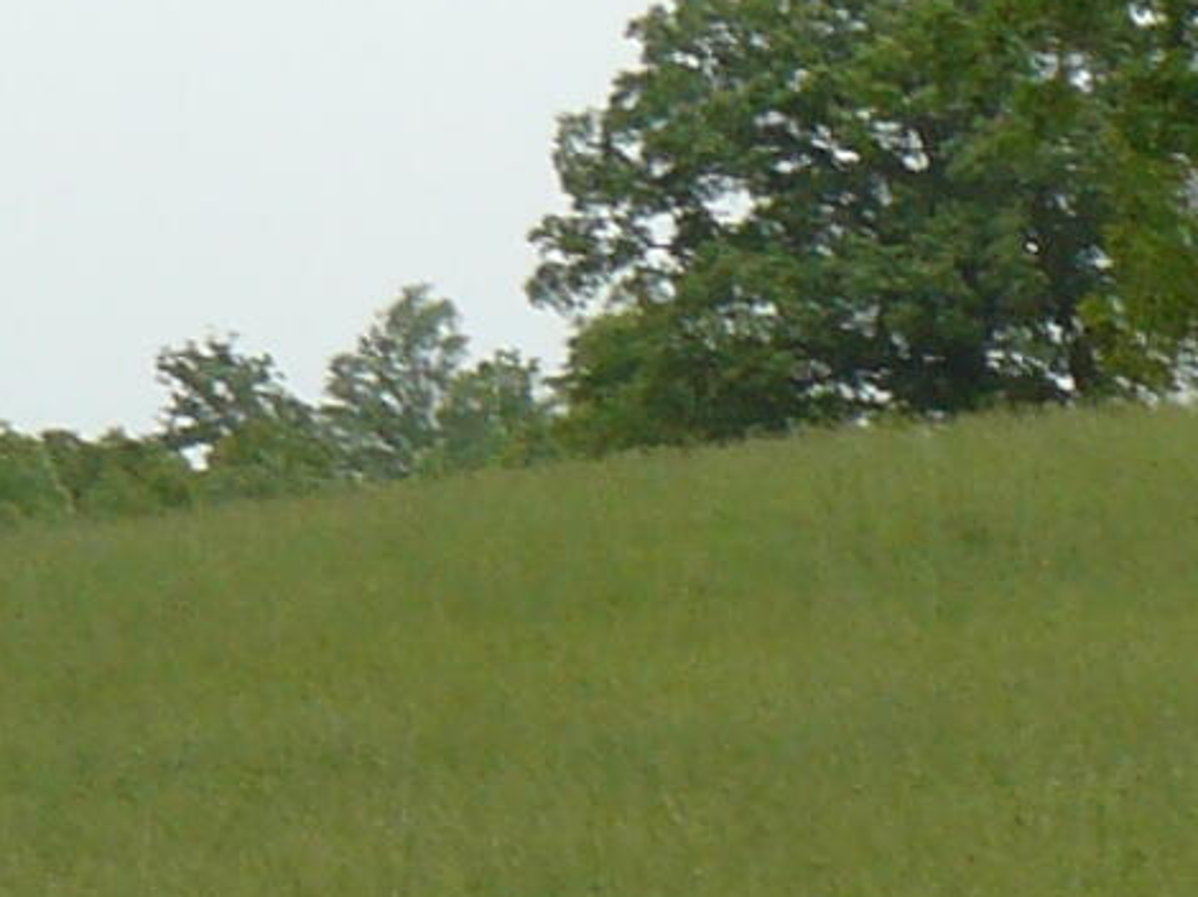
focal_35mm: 230
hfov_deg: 8.6
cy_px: 1103
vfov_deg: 6.4
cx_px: 923
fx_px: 7956
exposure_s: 1/125
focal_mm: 6
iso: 100
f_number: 4
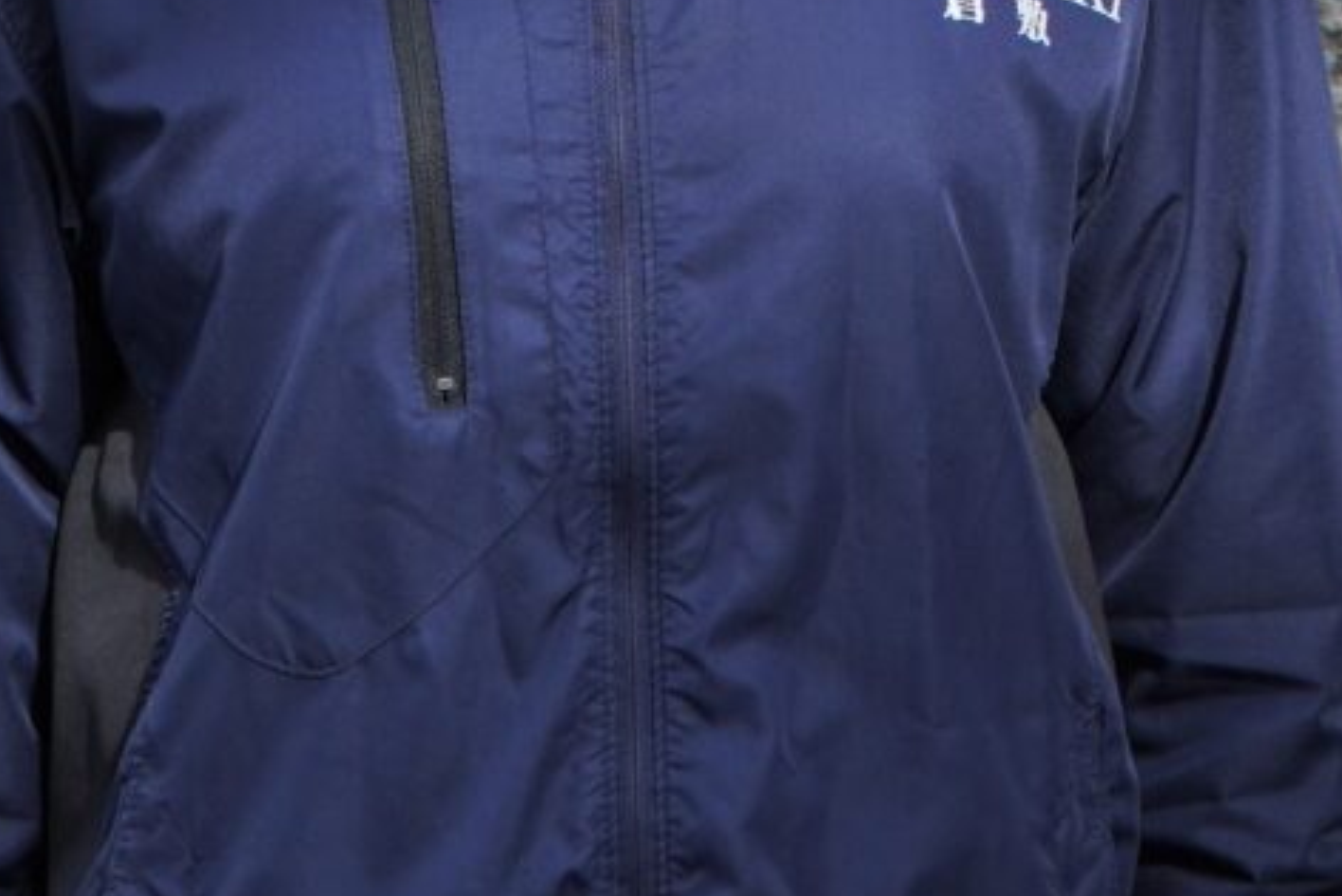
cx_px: 1524
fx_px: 8054
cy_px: -926
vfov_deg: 6.2
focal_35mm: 216
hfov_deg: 9.4
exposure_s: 1/250
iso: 100
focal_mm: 34
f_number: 4.5
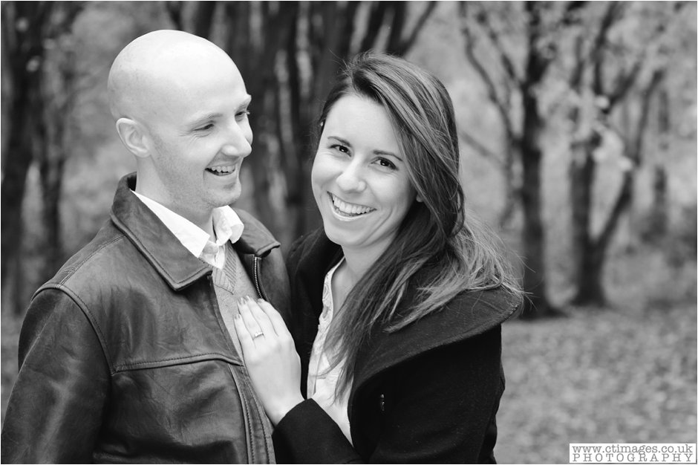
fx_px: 1647
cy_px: 232
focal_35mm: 85
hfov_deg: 23.9
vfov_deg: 16.1
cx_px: 349
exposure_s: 1/125
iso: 800
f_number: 5
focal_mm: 85
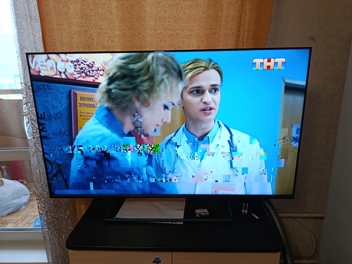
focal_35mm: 24
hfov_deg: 71.6
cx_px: 176
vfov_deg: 56.8
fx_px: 244
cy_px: 132
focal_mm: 5.24
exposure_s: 1/100
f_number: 1.7
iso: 495
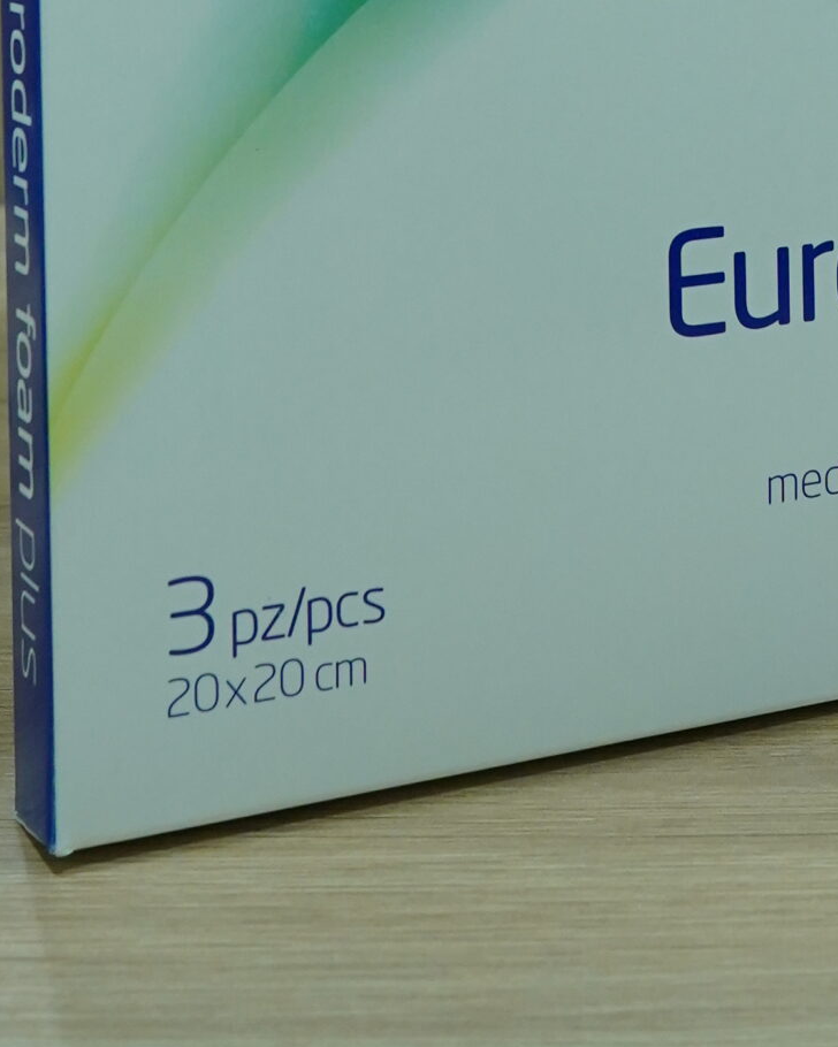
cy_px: -341
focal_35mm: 95
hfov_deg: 16.0
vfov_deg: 18.6
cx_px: 741
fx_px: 2945
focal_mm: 24
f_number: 6.3
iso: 2000
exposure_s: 1/100
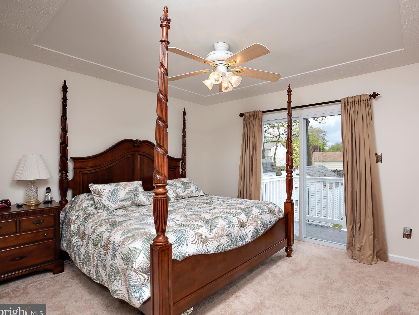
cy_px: 158
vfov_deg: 68.7
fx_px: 230
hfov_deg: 84.2
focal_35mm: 19
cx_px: 237
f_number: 11
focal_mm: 17
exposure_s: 1/80
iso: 320
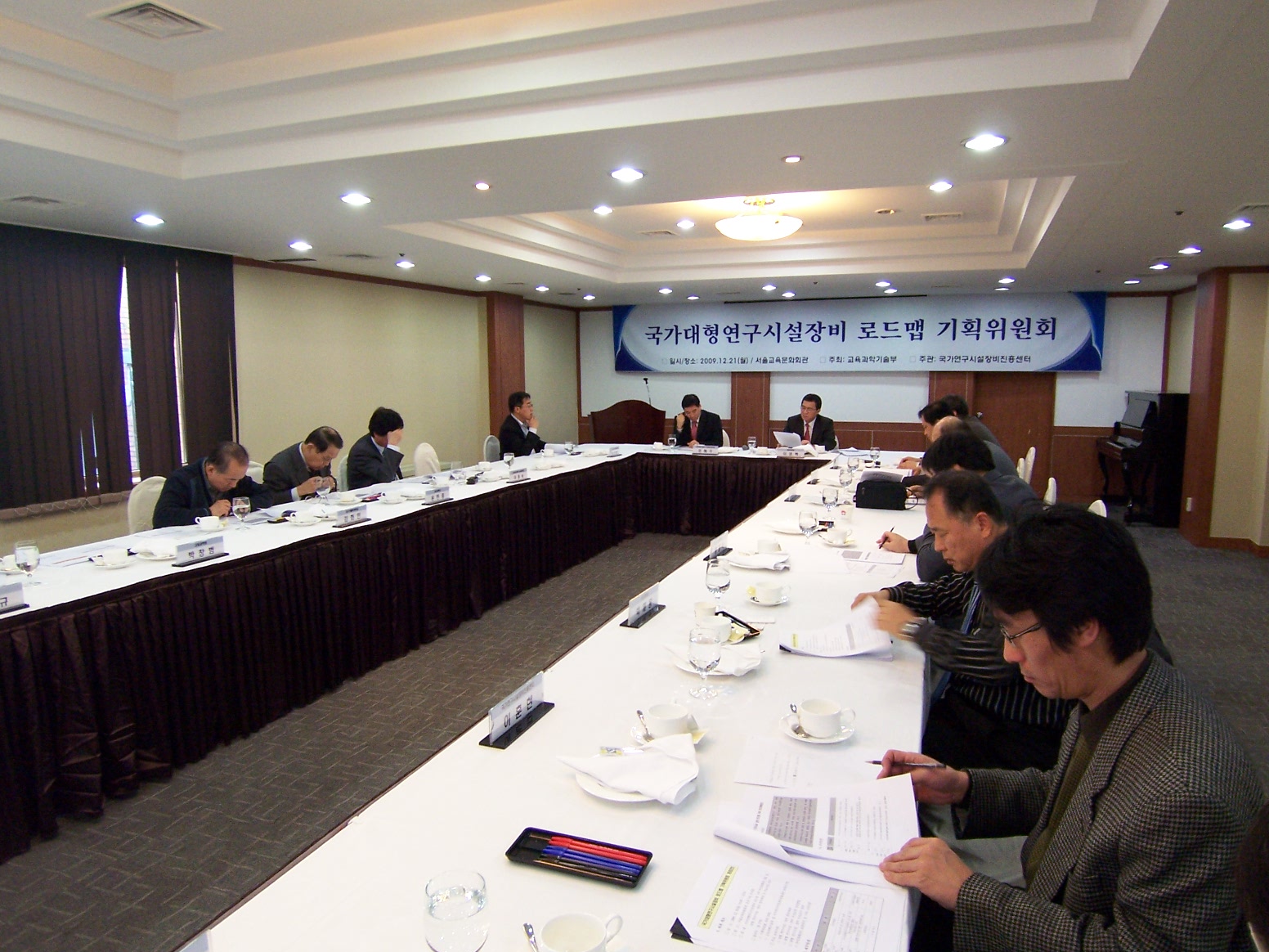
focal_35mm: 23
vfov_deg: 58.9
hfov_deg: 73.9
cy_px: 476
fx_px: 843
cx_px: 634
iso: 160
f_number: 2.8
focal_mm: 3.8
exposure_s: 1/25
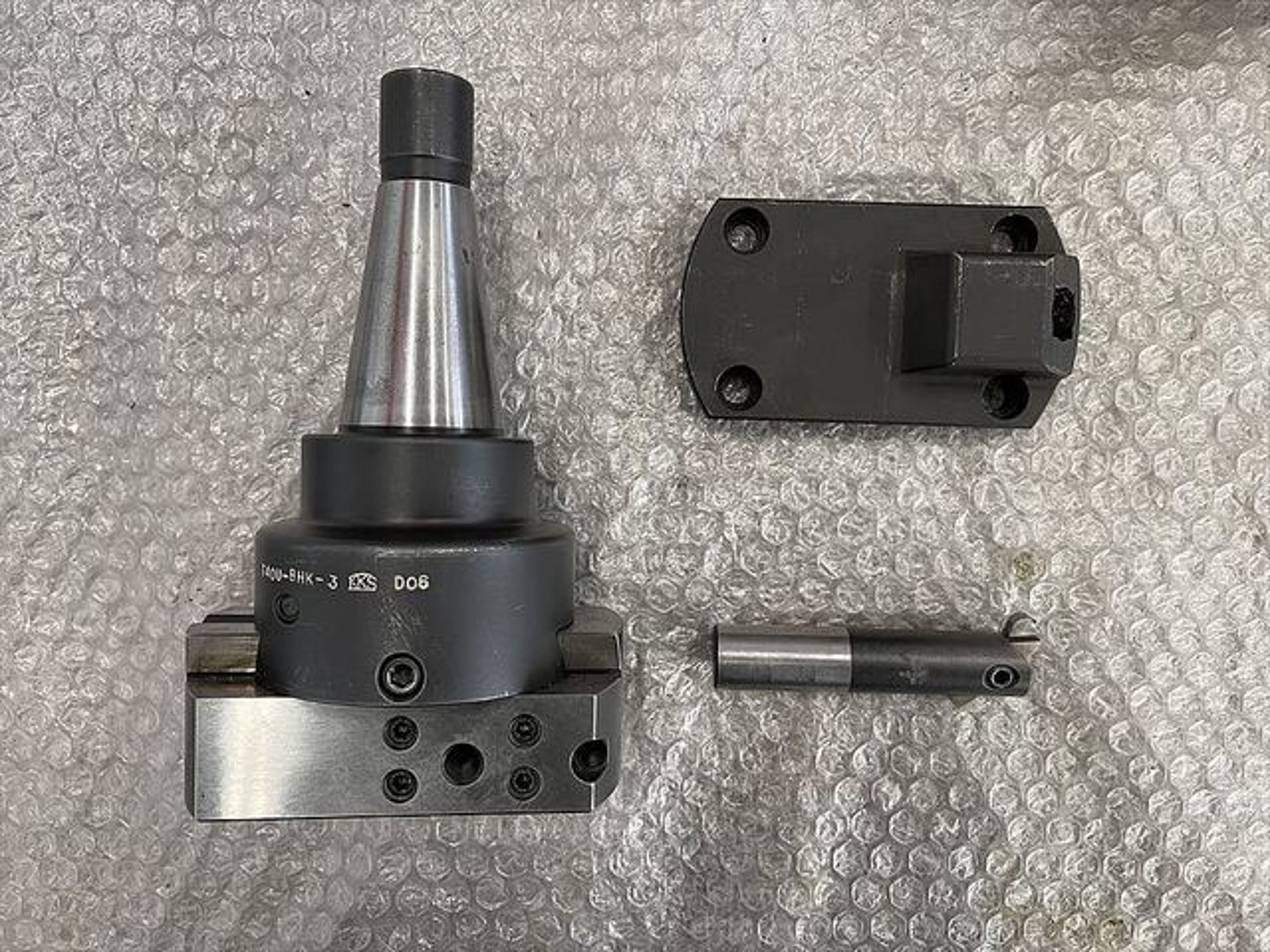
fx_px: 954
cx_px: 635
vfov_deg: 53.1
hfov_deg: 67.3
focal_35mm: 26
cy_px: 476
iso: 125
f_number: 1.6
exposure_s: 1/75
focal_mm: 5.1
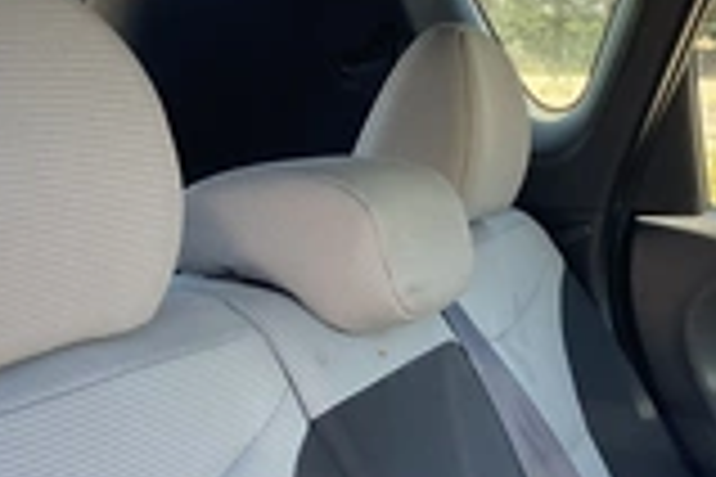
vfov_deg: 17.4
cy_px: 500
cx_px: 576
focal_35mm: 76
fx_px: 1511
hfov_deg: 26.2
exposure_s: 1/92
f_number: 1.8
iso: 64
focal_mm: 3
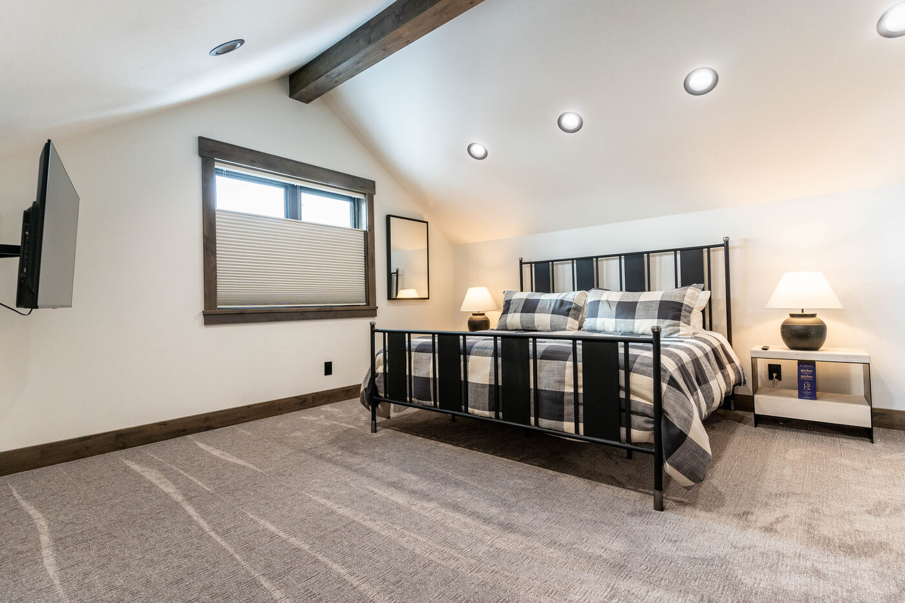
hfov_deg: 93.3
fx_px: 427
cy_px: 302
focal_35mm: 17
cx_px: 452
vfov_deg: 70.4
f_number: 4
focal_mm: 17
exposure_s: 1/200
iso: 640
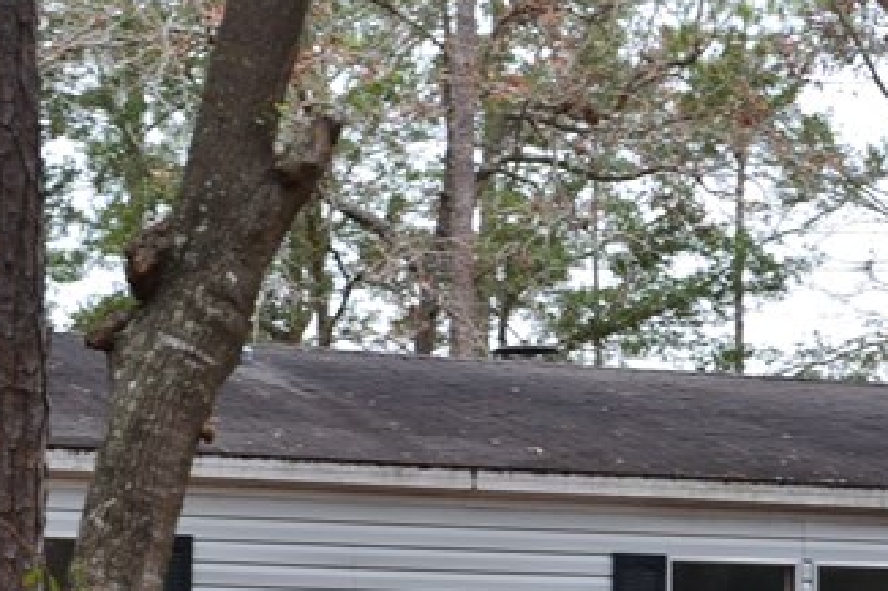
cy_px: 607
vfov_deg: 9.1
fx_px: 3698
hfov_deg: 13.6
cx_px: 790
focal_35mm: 150
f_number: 8
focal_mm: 30
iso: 400
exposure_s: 1/60
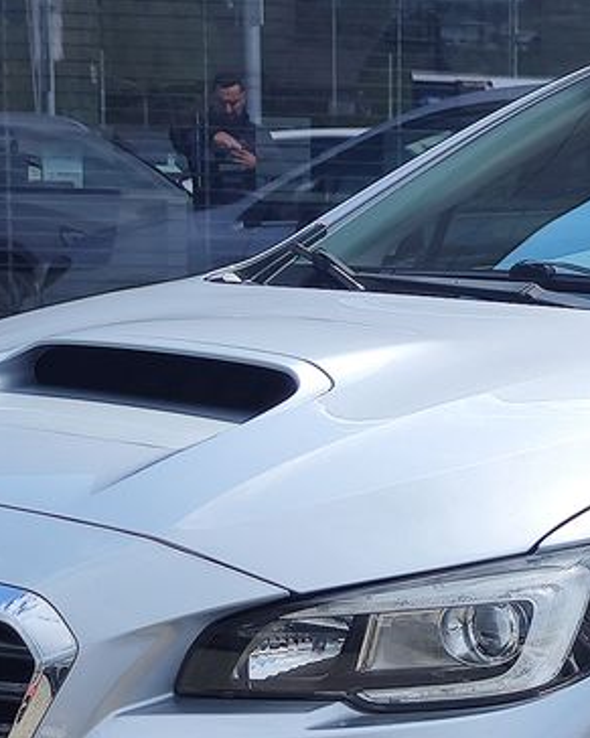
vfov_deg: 25.4
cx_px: 622
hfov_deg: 19.9
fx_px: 1616
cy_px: 549
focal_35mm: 74
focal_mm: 7.01
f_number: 1.69
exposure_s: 1/1360
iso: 50
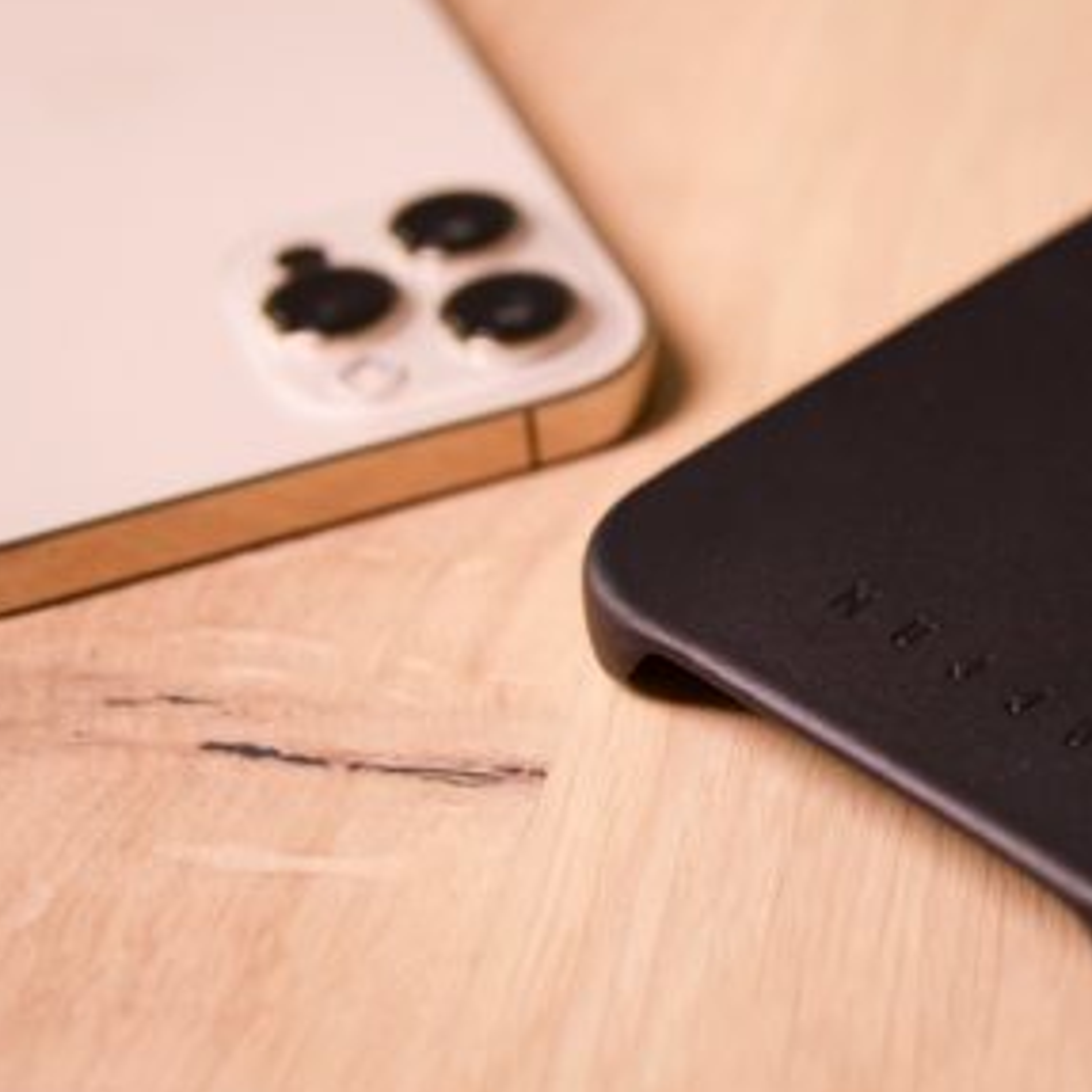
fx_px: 2855
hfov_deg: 21.2
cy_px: 472
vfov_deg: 21.6
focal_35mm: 80
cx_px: 989
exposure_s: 1/50
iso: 400
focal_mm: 30
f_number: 2.8
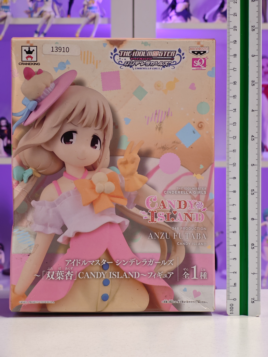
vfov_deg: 24.4
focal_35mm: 80
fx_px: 826
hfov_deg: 18.4
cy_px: 178
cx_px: 134
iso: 400
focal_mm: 7.48
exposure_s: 1/17.3
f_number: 2.4
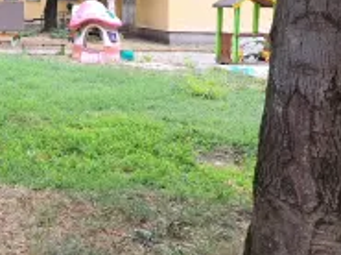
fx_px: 511
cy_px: 0
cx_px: -22
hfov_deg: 32.9
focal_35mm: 52
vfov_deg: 26.5
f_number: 1.8
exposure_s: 1/147
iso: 50
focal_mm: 5.23
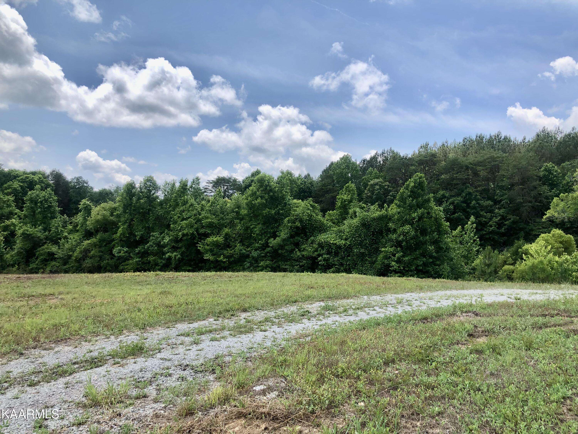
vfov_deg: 49.7
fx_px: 468
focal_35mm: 28
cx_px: 289
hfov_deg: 63.4
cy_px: 217
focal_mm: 4
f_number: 1.8
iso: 20
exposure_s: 1/2000
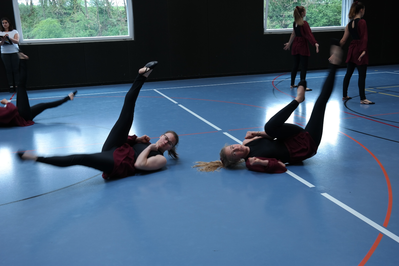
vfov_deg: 30.5
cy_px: 133
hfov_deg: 44.5
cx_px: 200
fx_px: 488
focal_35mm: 44
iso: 200
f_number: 6.3
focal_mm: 29
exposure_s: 1/50
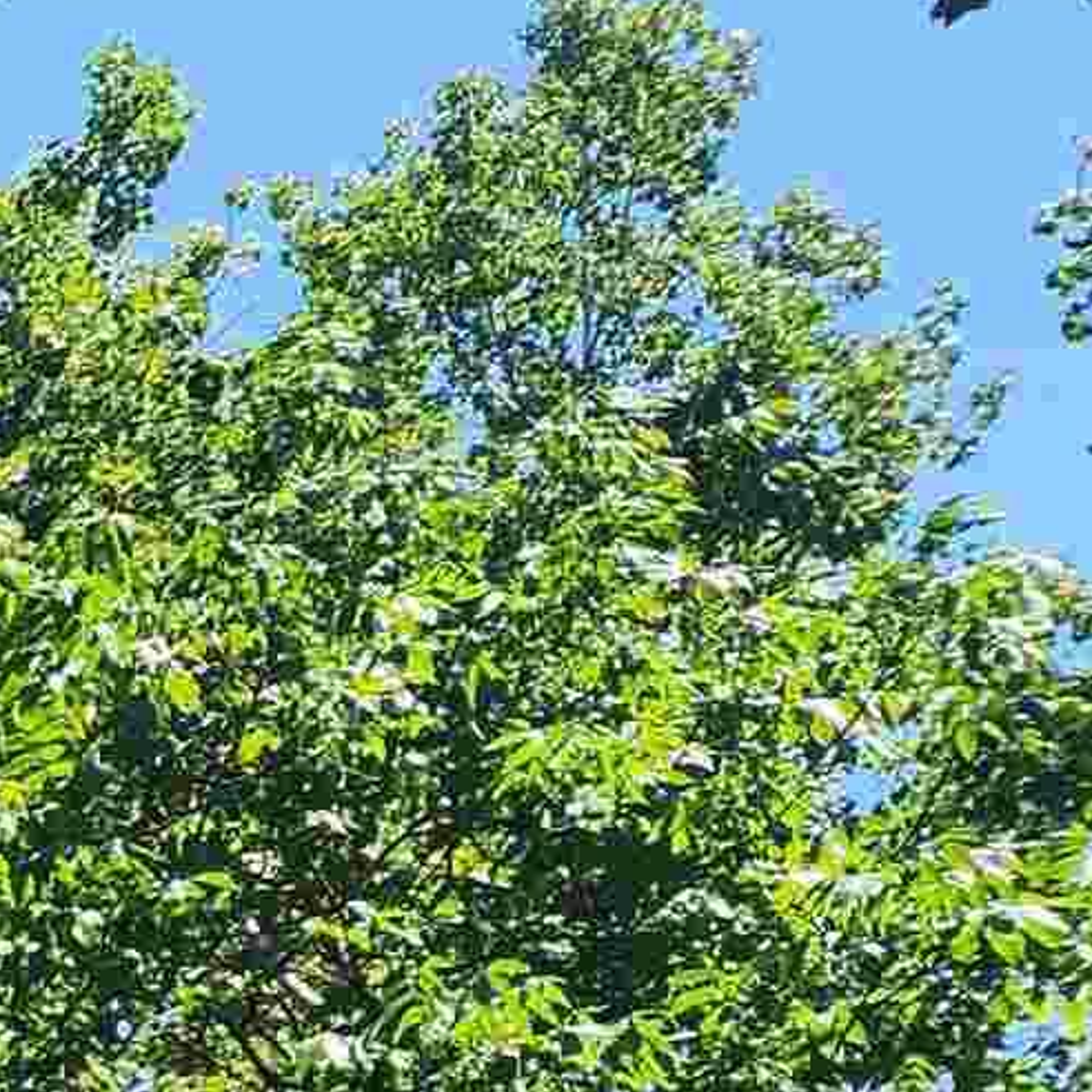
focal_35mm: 127
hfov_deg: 10.2
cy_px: 1627
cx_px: -2173
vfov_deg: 13.0
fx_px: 4533
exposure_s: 1/458
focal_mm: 6.4
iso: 12
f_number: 1.8
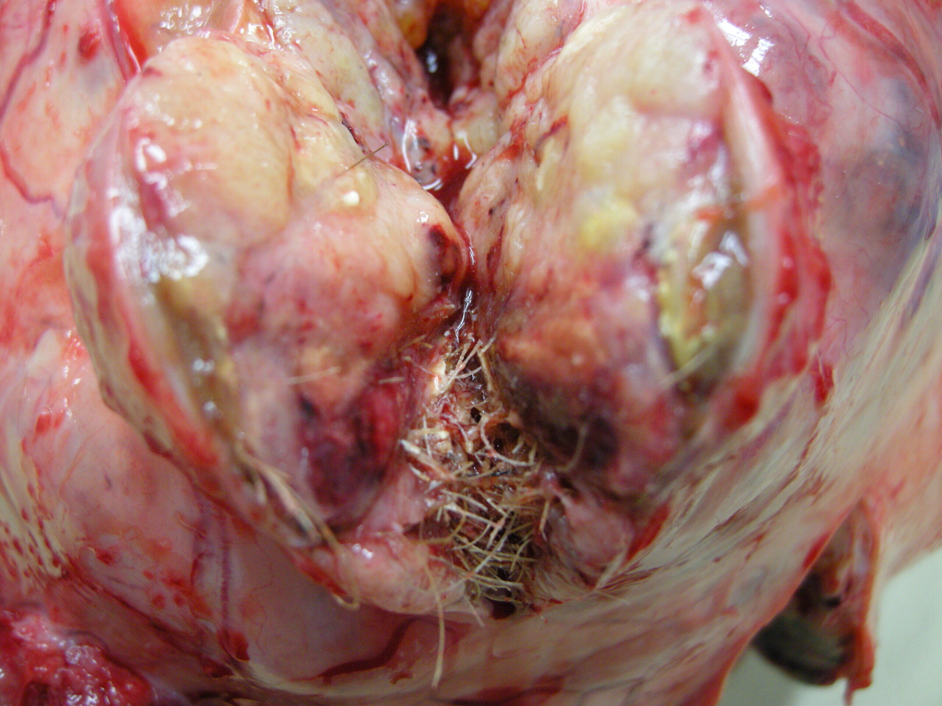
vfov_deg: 40.7
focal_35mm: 35
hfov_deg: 52.6
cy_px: 353
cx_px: 471
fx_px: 952
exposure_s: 1/49.8
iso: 275
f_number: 2.7
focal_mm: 7.5
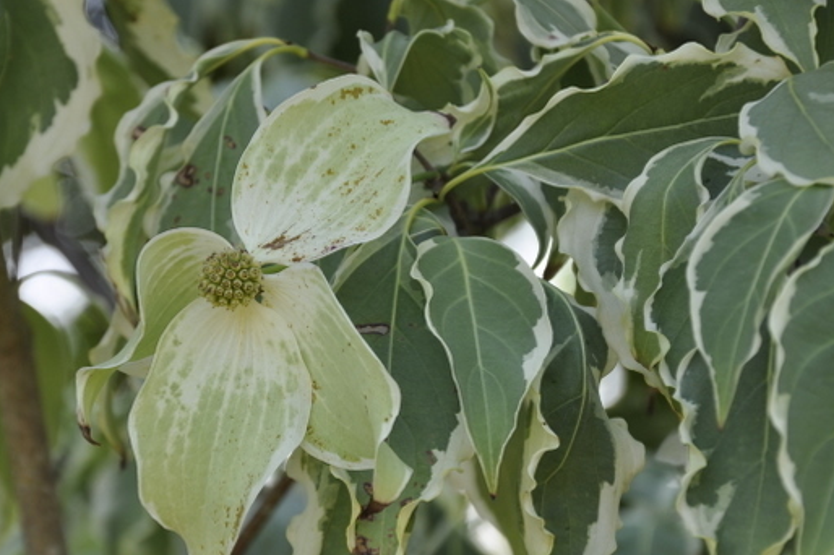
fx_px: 5302
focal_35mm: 229
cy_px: 338
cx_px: 300
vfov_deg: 6.0
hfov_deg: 9.0
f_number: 5.6
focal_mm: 98
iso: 200
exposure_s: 1/125
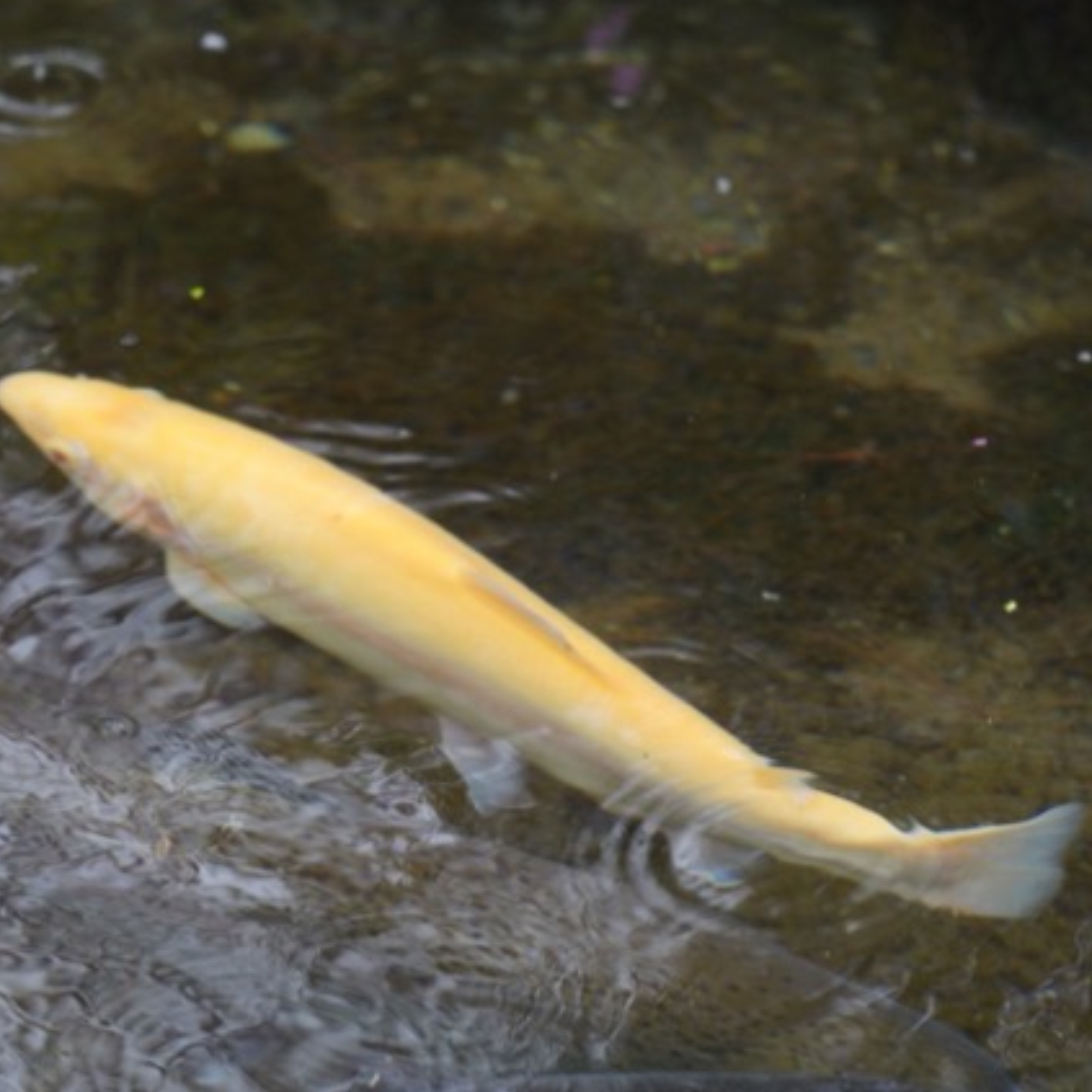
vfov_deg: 6.8
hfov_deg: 6.8
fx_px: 9172
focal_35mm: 257
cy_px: 547
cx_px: 392
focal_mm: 200
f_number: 6.3
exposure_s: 1/100
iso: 1250
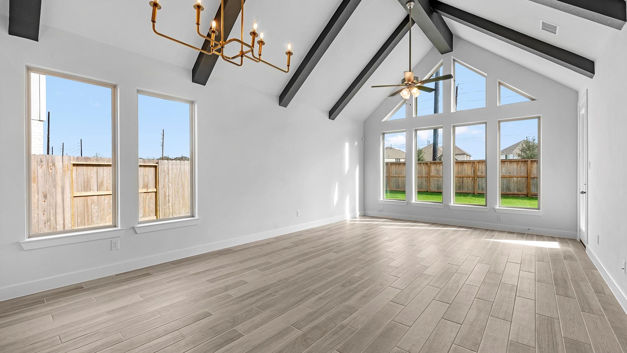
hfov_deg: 103.0
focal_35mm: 15
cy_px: 175
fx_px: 249
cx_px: 315
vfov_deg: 70.5
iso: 250
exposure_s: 1/15
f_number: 9
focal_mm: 14
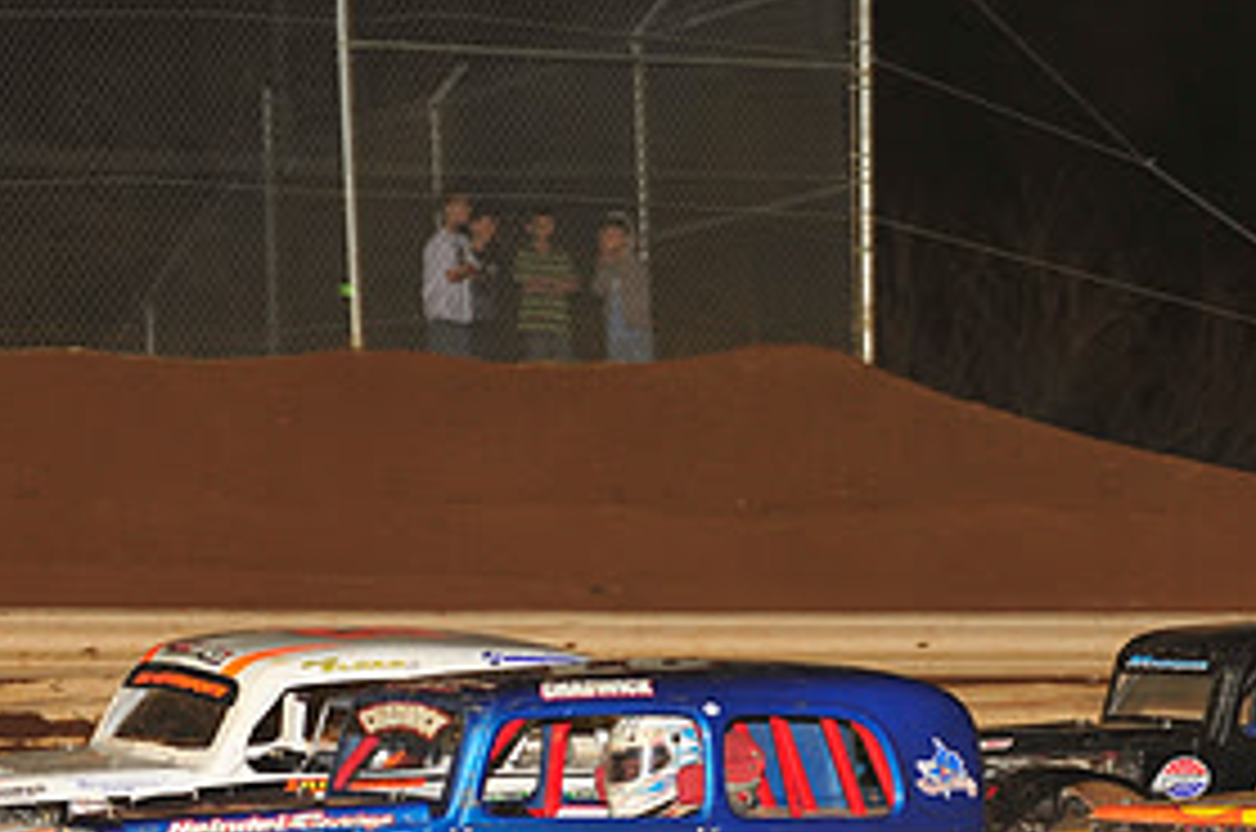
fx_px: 6234
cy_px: 720
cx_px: 779
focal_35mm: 179
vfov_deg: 7.6
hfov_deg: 11.5
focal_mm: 86
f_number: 6.3
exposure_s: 1/250
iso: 800
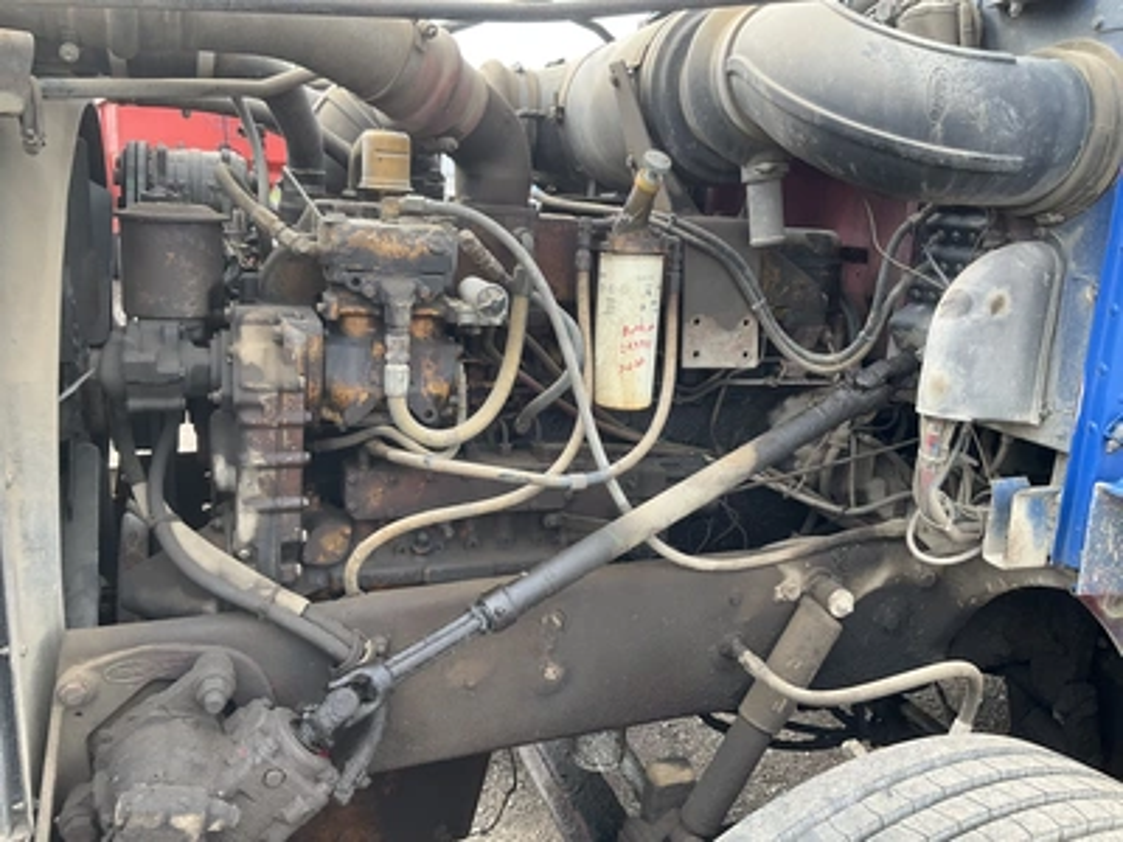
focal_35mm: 29
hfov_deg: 61.7
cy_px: 421
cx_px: 562
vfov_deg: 48.2
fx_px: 941
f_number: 1.8
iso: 20
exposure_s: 1/150
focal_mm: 3
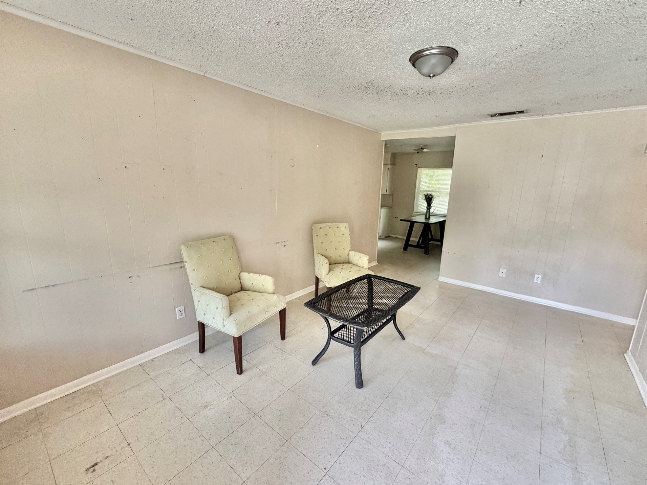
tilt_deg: -12.8
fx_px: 280
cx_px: 332
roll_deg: -1.3
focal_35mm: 15
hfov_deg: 98.1
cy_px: 244
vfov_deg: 81.8
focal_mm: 2.22
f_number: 2.2
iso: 200
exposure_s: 1/60
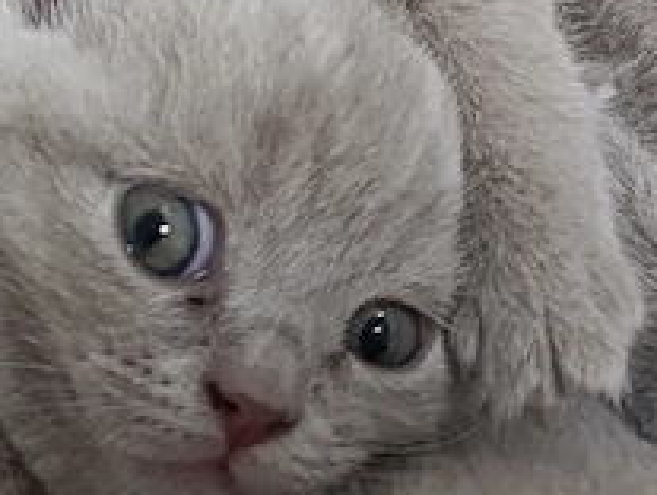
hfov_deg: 17.4
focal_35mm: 111
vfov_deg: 12.8
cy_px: -189
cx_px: 38
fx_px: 2110
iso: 1250
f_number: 1.6
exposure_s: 1/33.3
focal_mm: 6.14
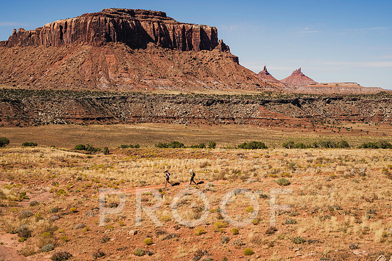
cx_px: 192
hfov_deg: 32.8
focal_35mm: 61
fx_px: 666
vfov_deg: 22.2
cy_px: 130
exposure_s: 1/640
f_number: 7.1
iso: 160
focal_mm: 59
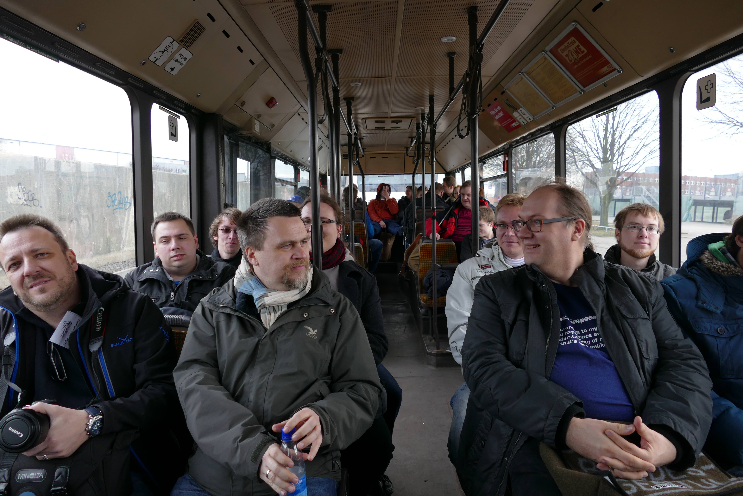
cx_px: 372
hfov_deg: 71.5
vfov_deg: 51.3
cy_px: 248
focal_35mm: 25
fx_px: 516
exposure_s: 1/60
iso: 125
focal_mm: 9.12
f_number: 2.8
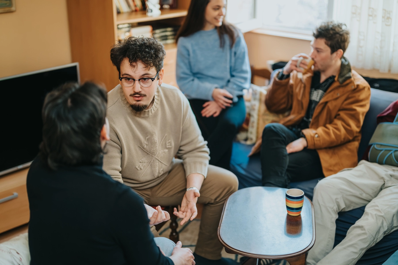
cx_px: 199
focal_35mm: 50
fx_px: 553
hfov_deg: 39.6
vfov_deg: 27.0
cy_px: 132
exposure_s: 1/500
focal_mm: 50
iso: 400
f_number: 1.2
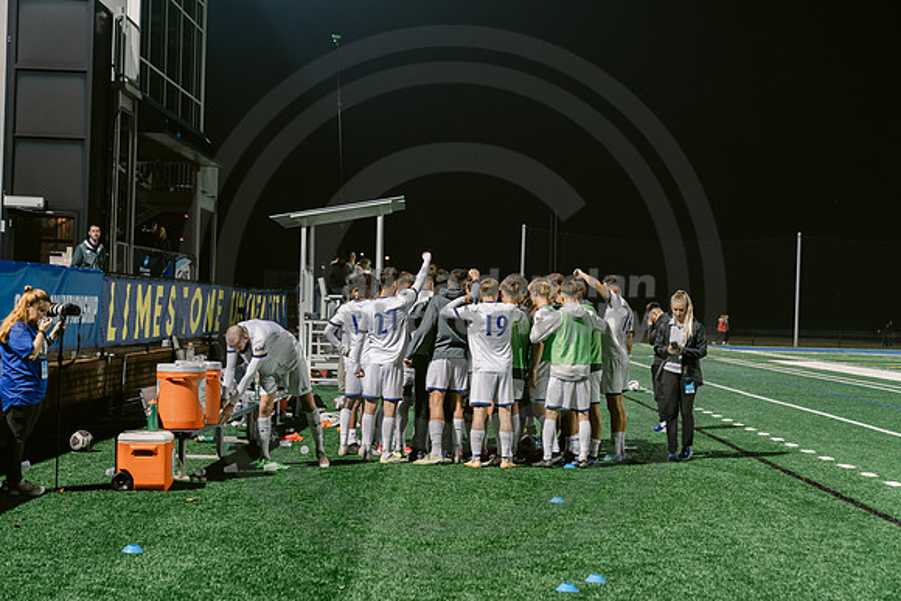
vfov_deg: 19.5
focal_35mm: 70
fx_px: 1752
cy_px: 300
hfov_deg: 28.8
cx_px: 450
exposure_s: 1/160
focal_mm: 70
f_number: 4
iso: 2500
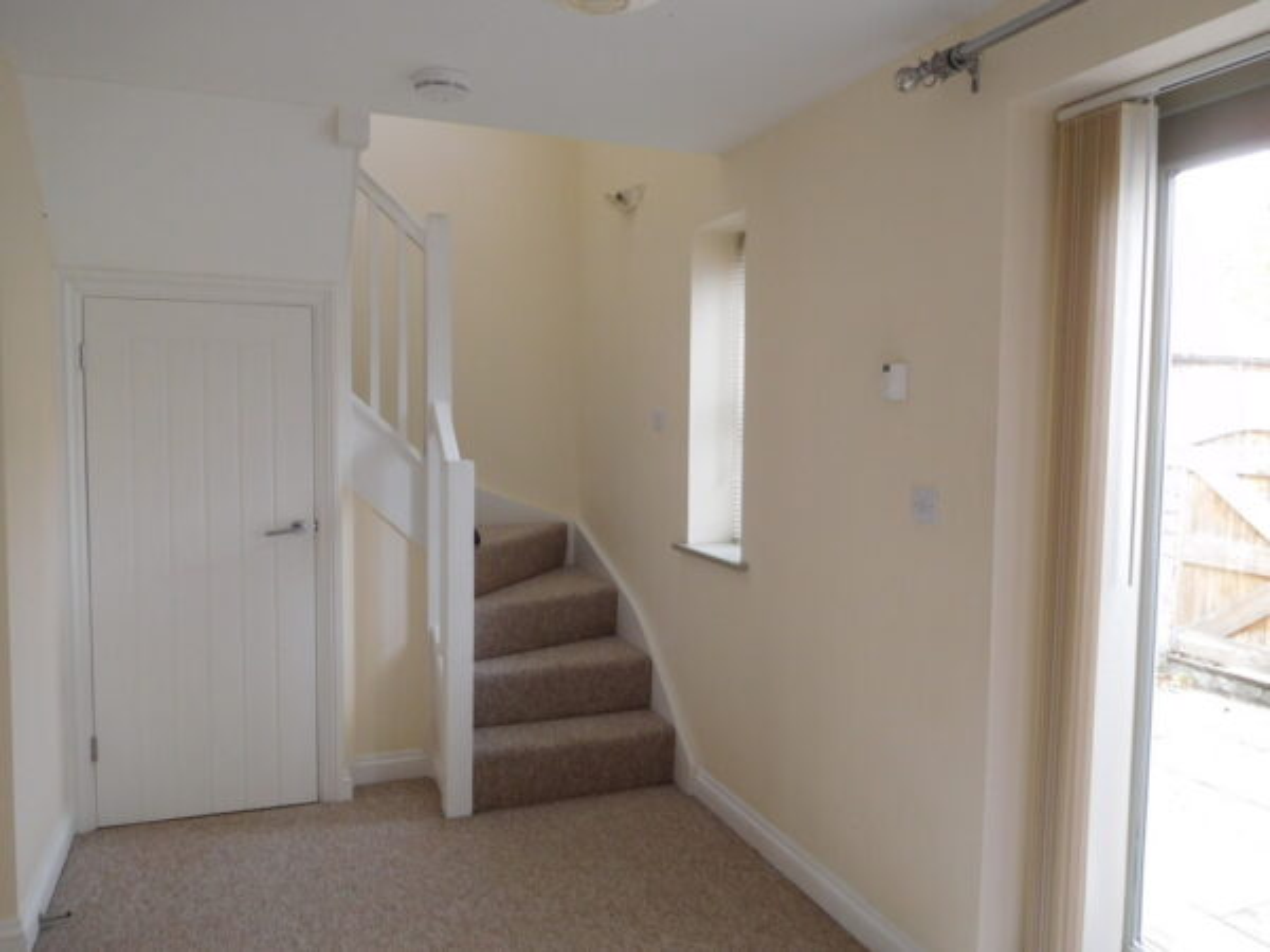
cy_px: 476
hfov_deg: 69.4
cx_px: 635
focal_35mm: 25
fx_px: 917
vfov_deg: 54.9
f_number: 3.4
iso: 160
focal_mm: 4.5
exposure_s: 1/30
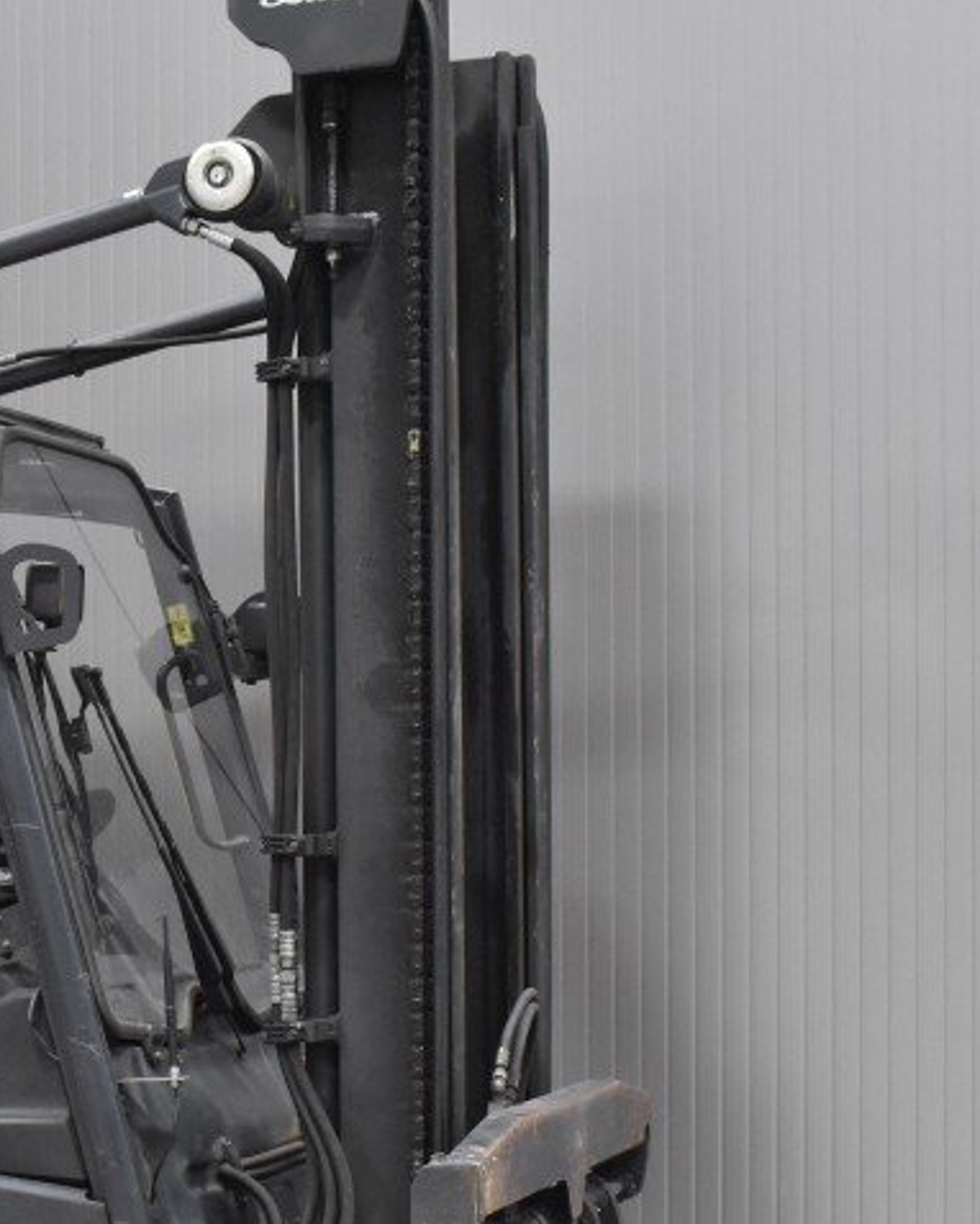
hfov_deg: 17.7
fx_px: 3080
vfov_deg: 22.4
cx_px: 5
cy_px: 839
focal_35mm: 85
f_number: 5.6
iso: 1600
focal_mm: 24
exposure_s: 1/25
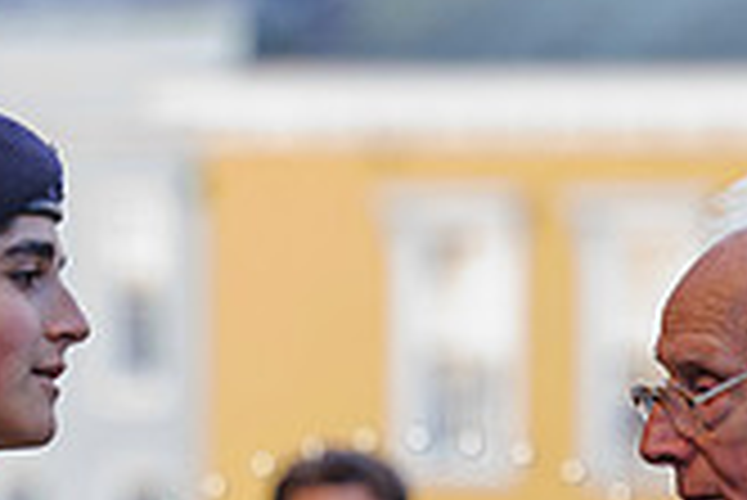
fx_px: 11962
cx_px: 325
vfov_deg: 2.4
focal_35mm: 576
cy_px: 795
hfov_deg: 3.6
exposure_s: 1/250
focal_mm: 155
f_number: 4
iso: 800
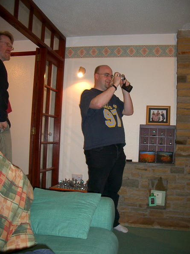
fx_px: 256
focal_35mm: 35
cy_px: 127
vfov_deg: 52.6
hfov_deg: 40.7
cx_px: 95
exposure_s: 1/40
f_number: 2.6
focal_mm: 5.8
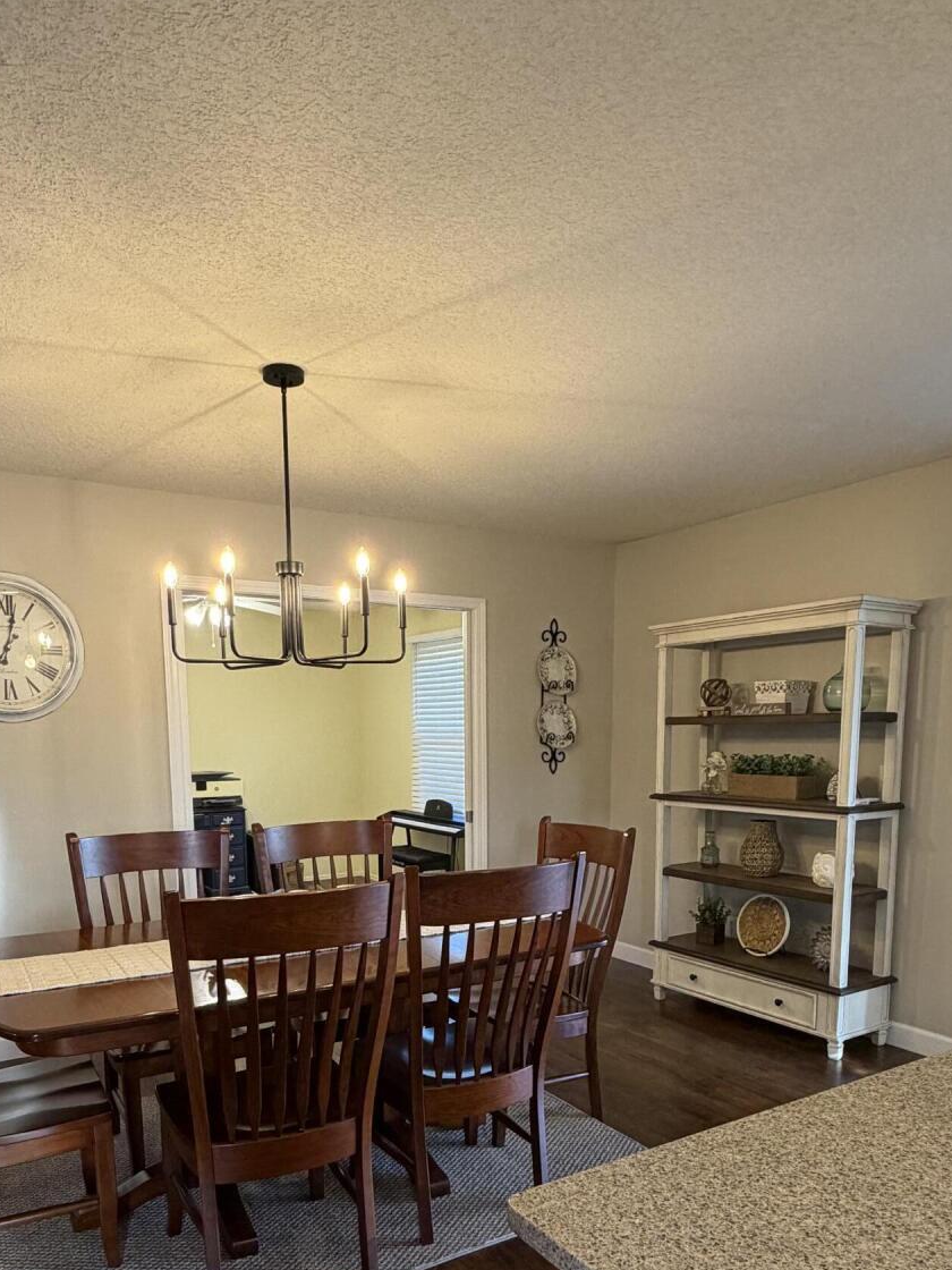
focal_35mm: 25
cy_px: 870
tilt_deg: -8.4
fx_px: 917
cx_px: 440
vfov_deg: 67.1
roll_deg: +0.7
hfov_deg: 54.8
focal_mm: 2.22
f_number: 2.2
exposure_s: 1/60
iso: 250
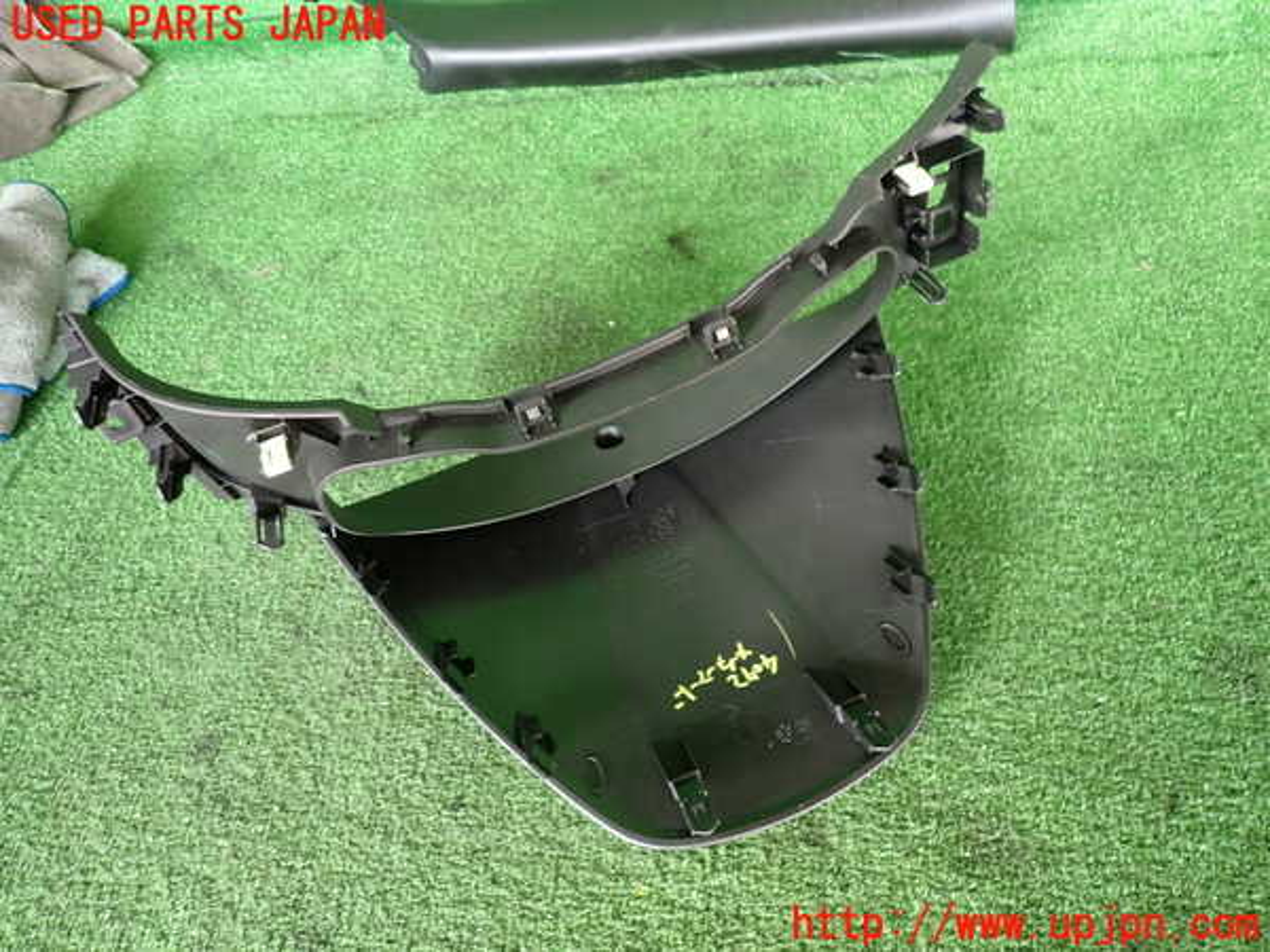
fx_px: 917
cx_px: 635
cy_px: 476
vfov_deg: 54.9
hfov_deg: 69.4
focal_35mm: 25
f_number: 2
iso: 200
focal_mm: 4.5
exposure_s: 1/50
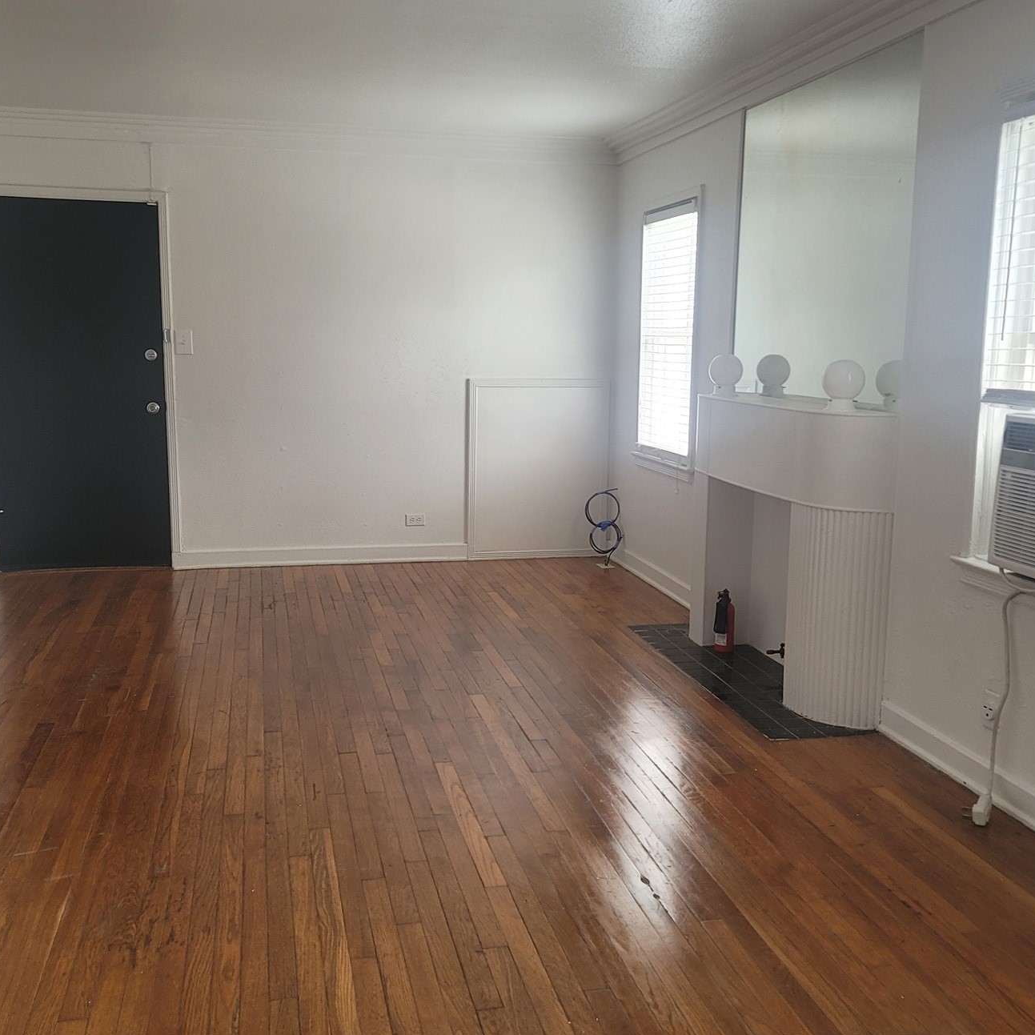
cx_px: 533
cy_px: 512
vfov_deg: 47.2
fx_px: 1184
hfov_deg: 47.2
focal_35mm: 35
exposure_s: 1/120
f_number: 1.8
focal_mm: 7
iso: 160
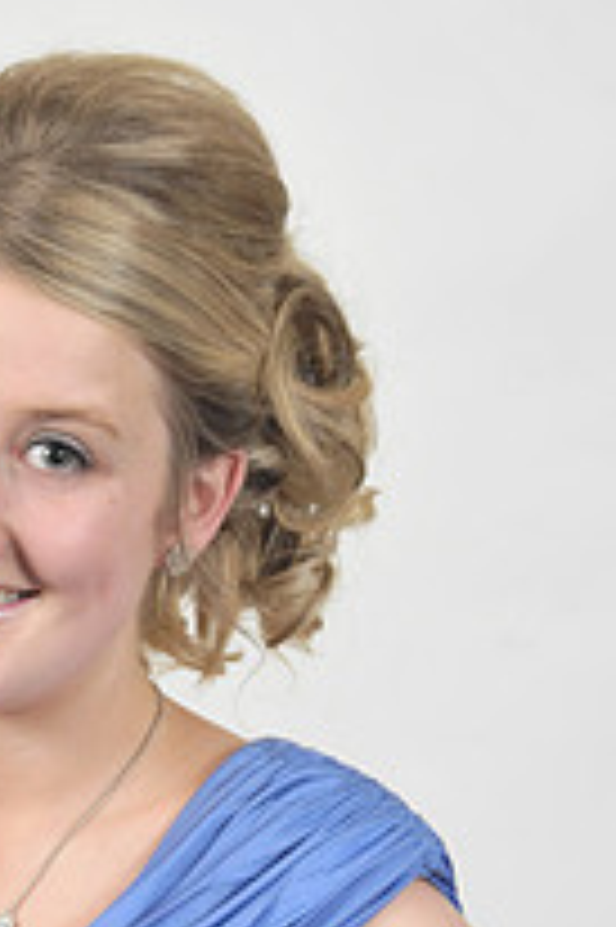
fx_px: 6144
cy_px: 909
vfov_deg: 8.6
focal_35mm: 239
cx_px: 9
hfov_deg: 5.7
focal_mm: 85
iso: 1000
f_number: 7.1
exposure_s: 1/160
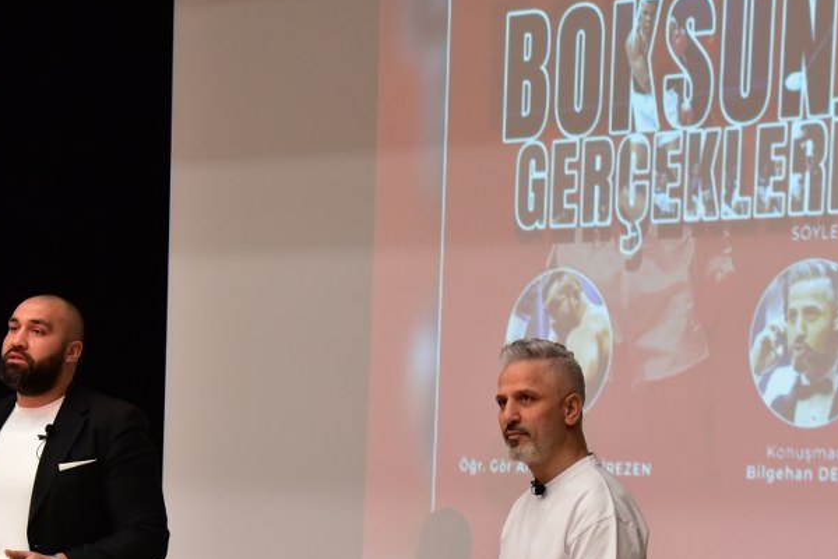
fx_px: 3026
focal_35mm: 130
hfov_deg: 15.7
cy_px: 521
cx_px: 307
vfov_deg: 10.5
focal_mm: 65
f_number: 4
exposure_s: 1/100
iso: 2500
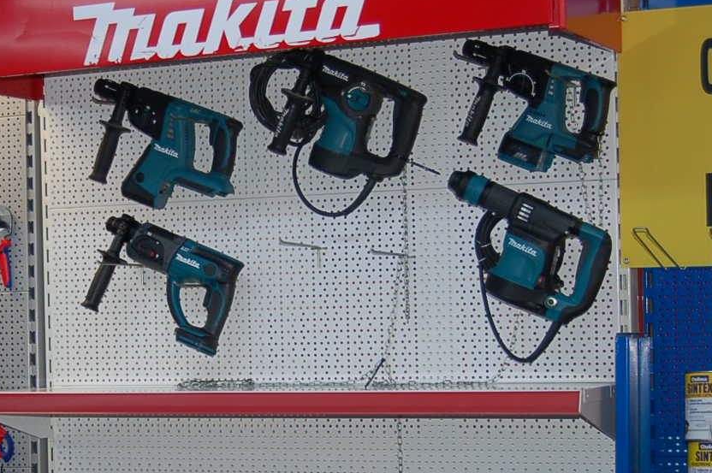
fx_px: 1875
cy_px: 340
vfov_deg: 14.3
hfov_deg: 21.3
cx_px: 157
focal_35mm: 95
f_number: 4.8
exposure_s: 1/60
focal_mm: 35
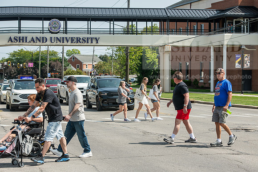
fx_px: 659
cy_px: 86
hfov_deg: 22.1
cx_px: 129
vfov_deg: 14.9
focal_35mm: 92
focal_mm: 92
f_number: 7.1
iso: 160
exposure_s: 1/500
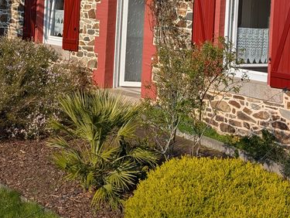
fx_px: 537
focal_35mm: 64
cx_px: 127
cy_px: -7
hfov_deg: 30.2
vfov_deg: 22.0
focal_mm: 6.9
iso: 18
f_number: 1.68
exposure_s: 1/1984
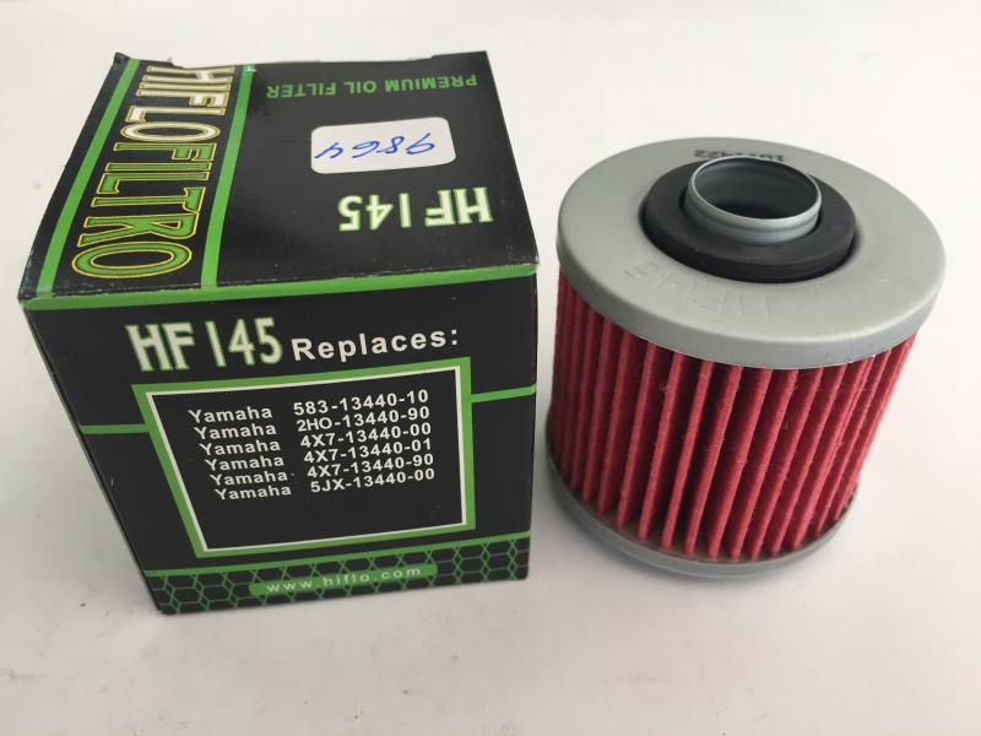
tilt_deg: -41.9
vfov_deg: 48.2
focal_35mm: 29
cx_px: 490
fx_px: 822
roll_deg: -2.6
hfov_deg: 61.7
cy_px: 368
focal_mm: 4.15
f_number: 2.2
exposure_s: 1/40
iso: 32
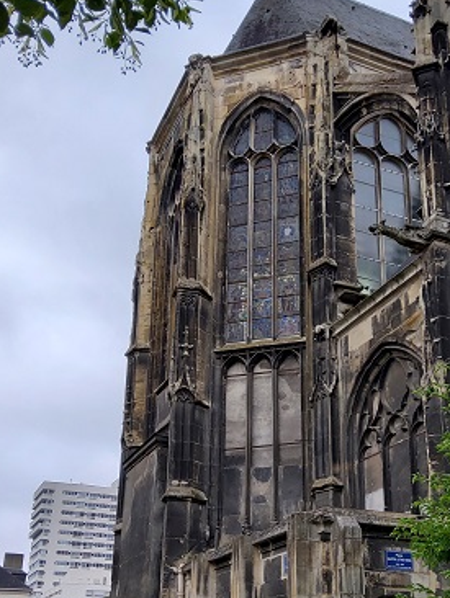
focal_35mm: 44
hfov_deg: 32.7
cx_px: 284
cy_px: 394
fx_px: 762
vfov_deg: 42.4
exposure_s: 1/326
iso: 50
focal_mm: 3.08
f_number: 2
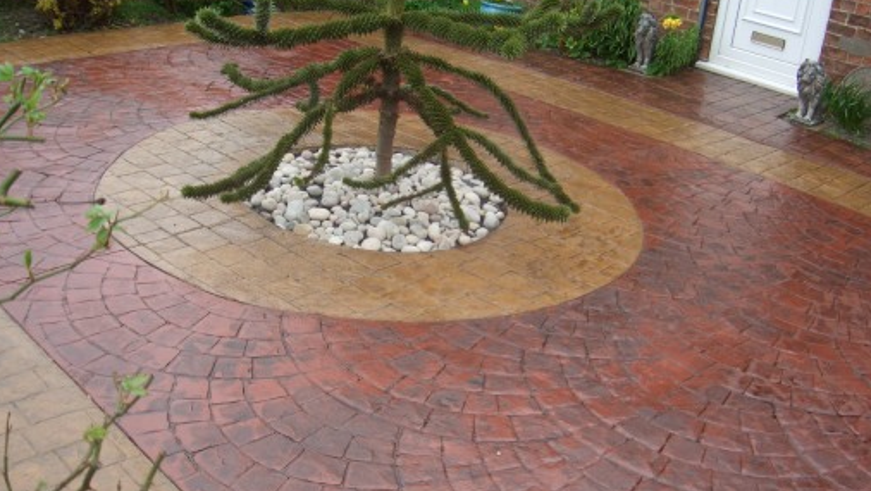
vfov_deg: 27.7
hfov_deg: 47.3
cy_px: 305
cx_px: 432
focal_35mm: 43
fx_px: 993
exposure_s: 1/100
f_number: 2.8
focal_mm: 8
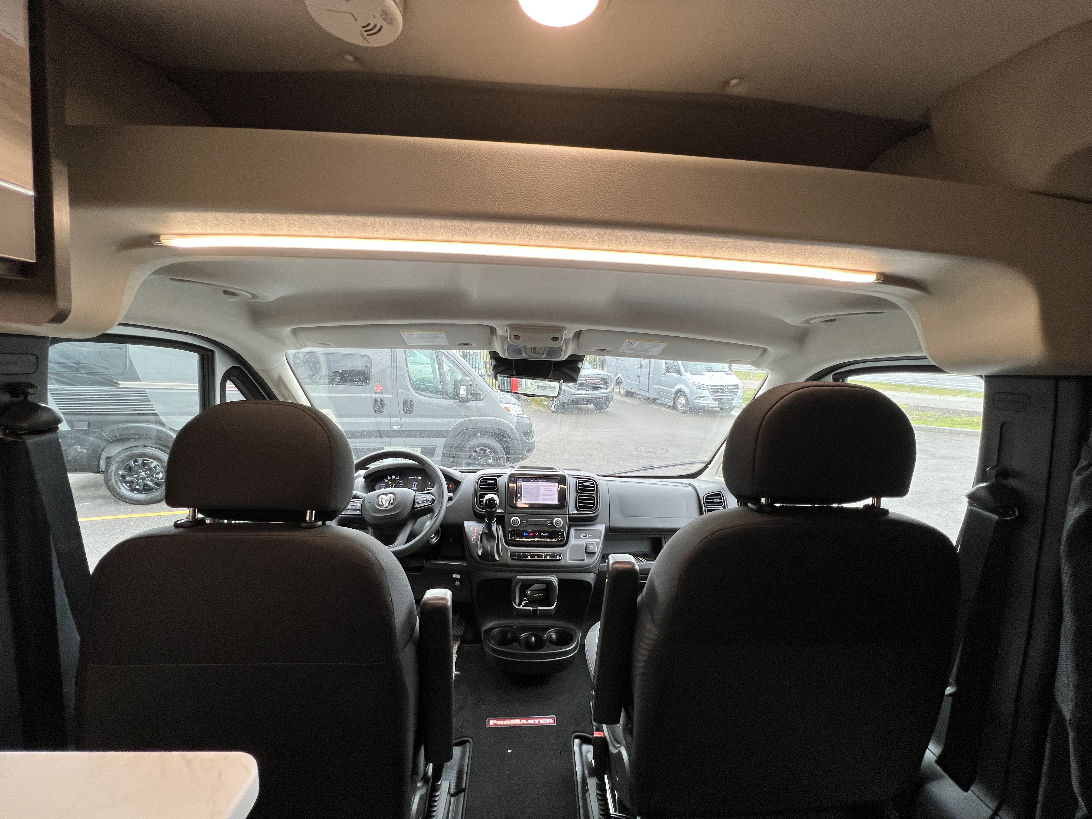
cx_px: 546
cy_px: 410
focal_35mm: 13
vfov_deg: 89.9
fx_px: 410
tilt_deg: -9.3
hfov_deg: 106.2
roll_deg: +0.7
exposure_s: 1/150
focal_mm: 1.57
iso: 100
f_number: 1.8
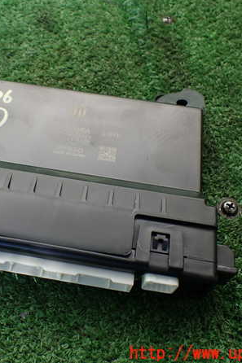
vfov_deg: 46.4
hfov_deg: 31.5
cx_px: 69
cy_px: 181
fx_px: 424
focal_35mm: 42
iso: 125
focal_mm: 5.4
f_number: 2.3
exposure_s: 1/125
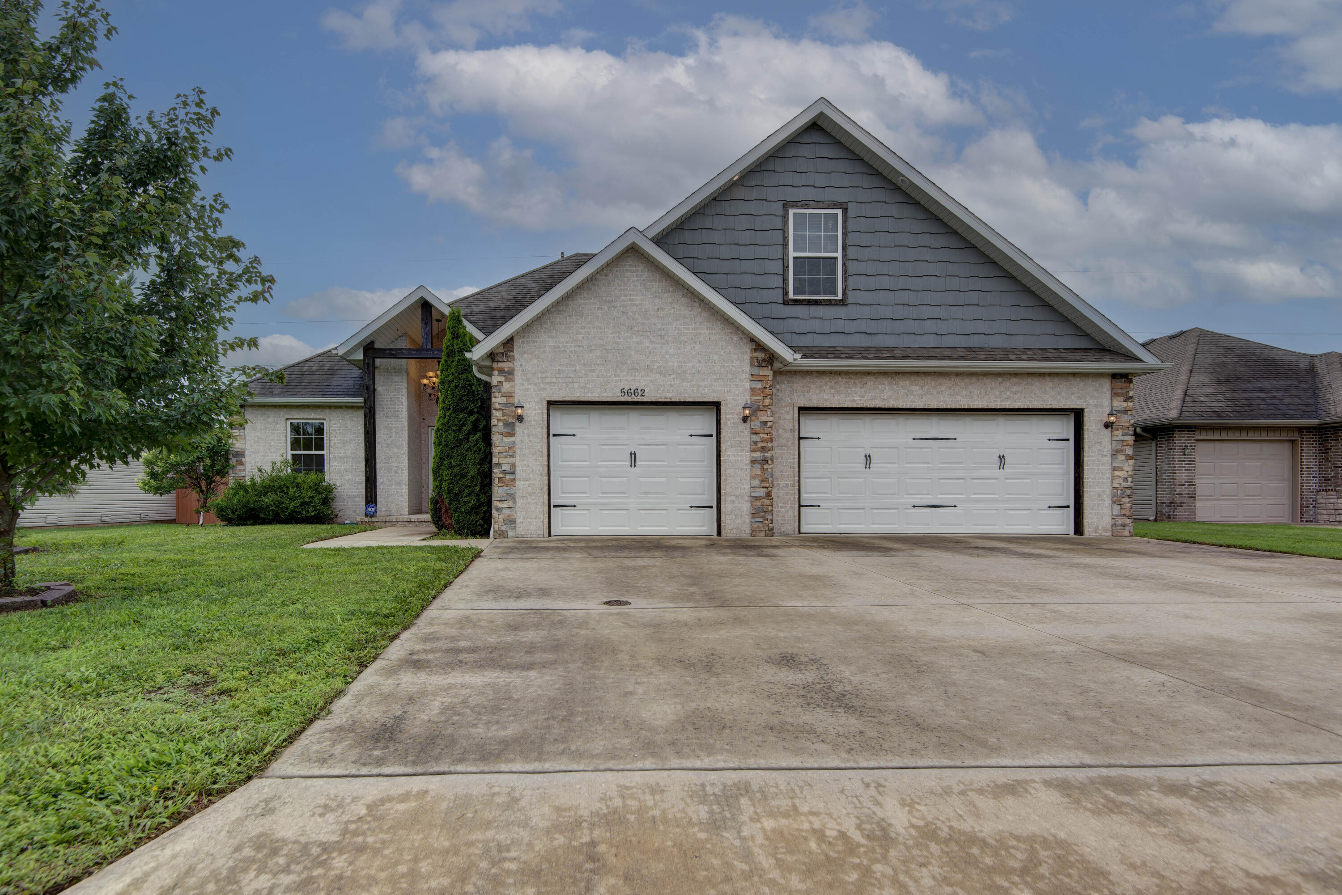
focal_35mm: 19
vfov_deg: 64.6
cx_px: 671
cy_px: 448
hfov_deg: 86.9
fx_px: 708
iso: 100
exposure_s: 1/125
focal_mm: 19
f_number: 6.7
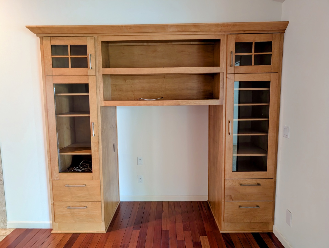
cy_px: 124
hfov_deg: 71.5
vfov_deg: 56.9
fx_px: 228
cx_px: 164
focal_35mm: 24
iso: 234
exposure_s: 1/24
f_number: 1.68
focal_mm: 6.9
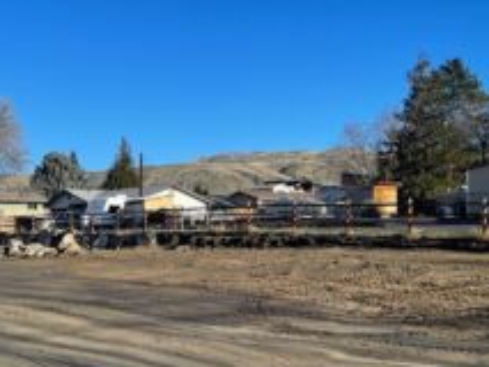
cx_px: 51
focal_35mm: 47
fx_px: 664
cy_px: 220
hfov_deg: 37.8
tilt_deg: +1.2
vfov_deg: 30.8
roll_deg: +0.2
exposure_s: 1/3165
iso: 32
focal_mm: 5.1
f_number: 1.6
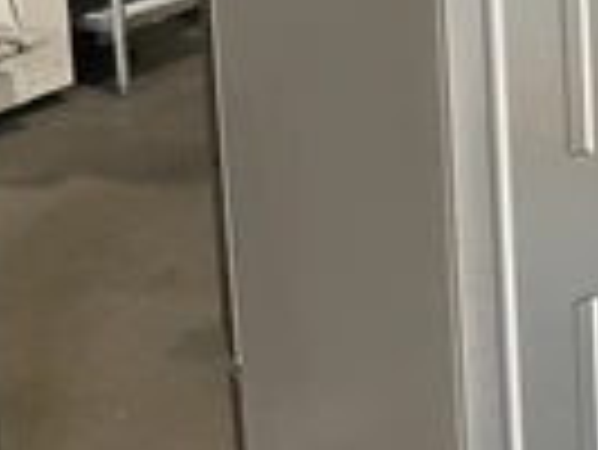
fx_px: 1504
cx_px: 715
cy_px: -166
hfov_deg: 21.0
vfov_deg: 16.0
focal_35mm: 87
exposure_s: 1/122
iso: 50
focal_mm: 3
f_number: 1.8
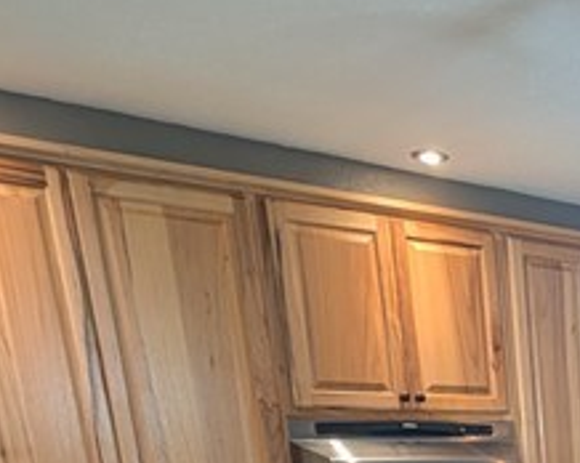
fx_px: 943
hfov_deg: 28.1
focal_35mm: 55
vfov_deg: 20.6
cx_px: 757
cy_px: 804
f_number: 1.7
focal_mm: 2.02
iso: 68
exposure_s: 1/40
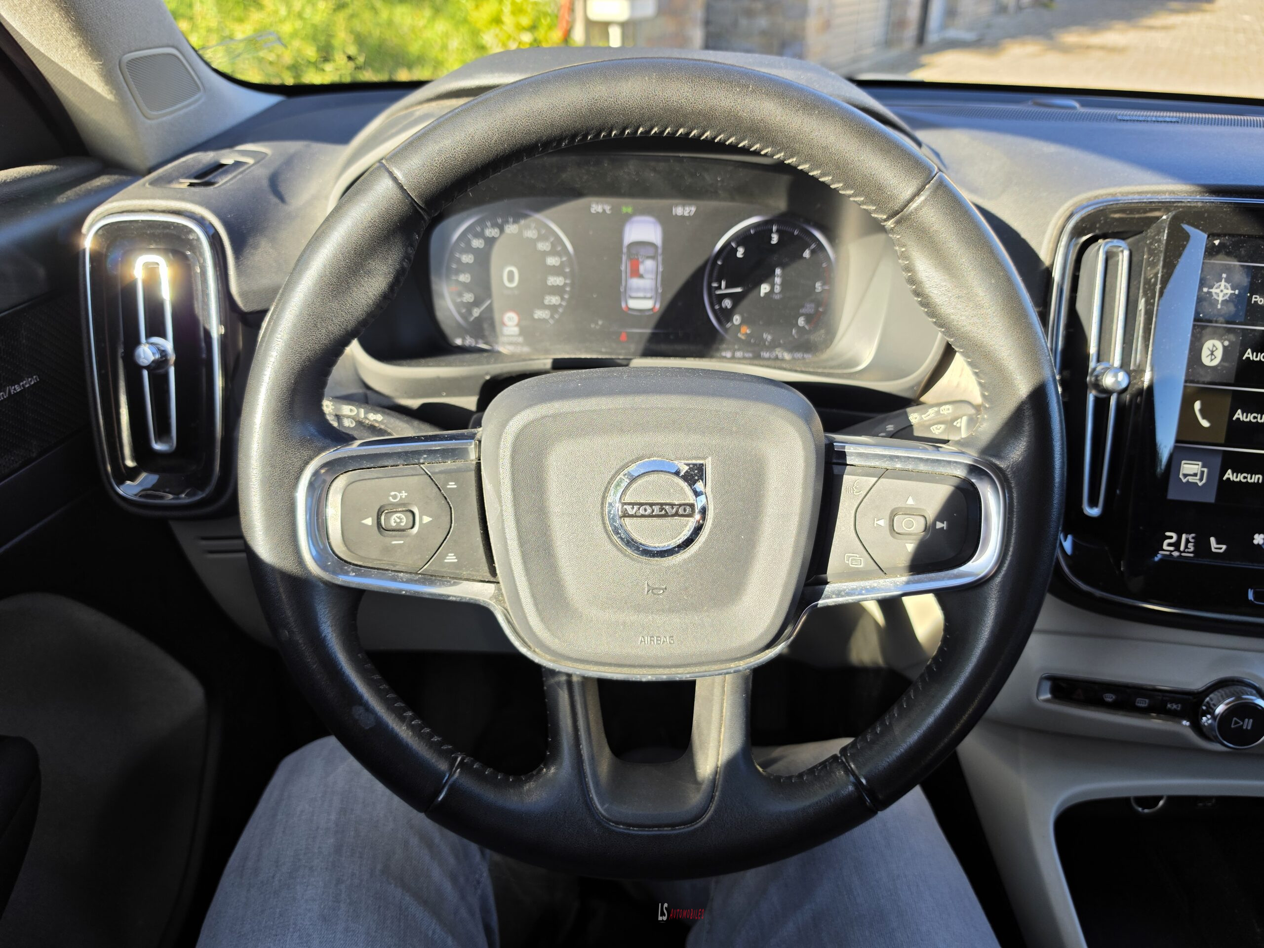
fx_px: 840
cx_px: 632
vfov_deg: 58.9
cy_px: 474
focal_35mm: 23
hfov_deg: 73.9
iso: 32
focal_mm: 6.5
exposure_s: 1/359
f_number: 1.4
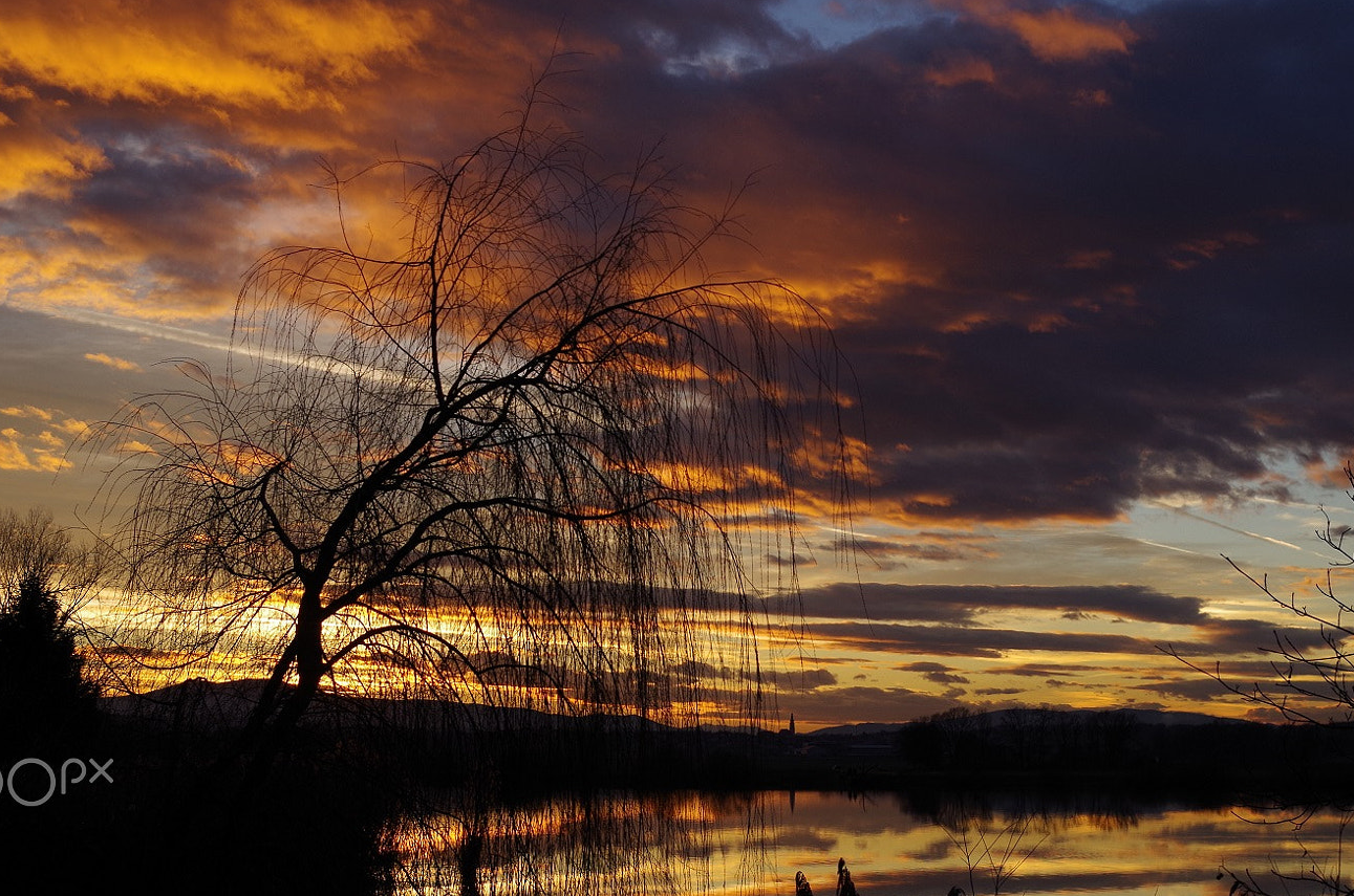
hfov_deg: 35.1
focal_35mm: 57
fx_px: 2139
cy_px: 365
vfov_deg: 23.6
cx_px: 692
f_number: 6.3
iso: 200
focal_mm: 31
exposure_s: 1/200
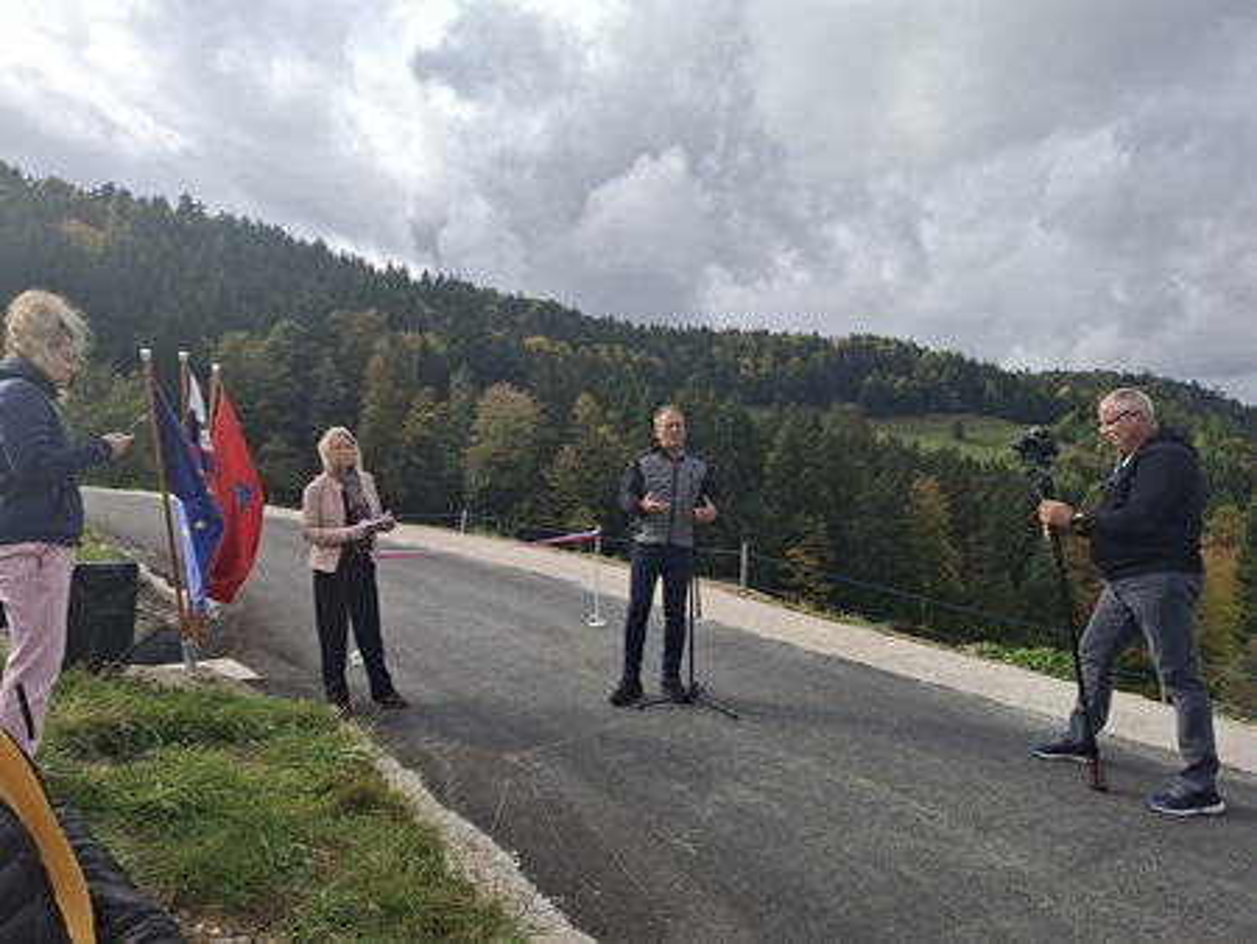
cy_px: 472
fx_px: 836
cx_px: 628
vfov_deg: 58.9
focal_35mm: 23
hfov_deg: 73.9
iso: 32
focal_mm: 5.54
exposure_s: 1/1650
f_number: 1.8
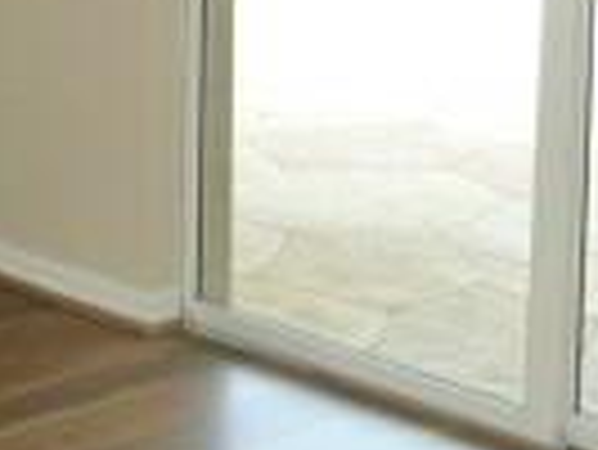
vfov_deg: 10.8
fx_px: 2334
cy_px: -68
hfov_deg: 14.5
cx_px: 63
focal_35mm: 135
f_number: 3.3
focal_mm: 5
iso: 400
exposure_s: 1/60
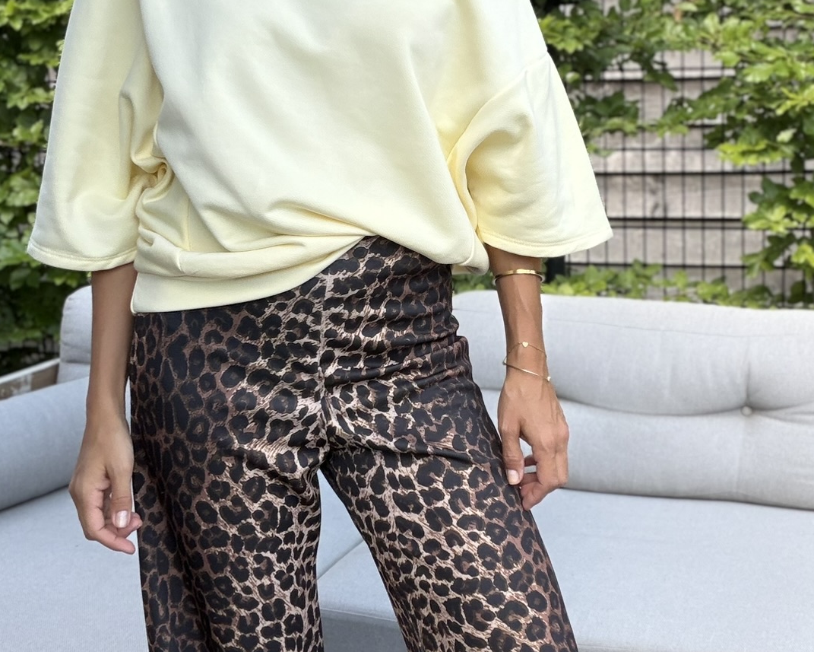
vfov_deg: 27.1
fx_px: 1349
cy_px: 275
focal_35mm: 56
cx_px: 496
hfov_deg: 33.4
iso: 25
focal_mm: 2.71
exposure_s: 1/174
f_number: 1.9
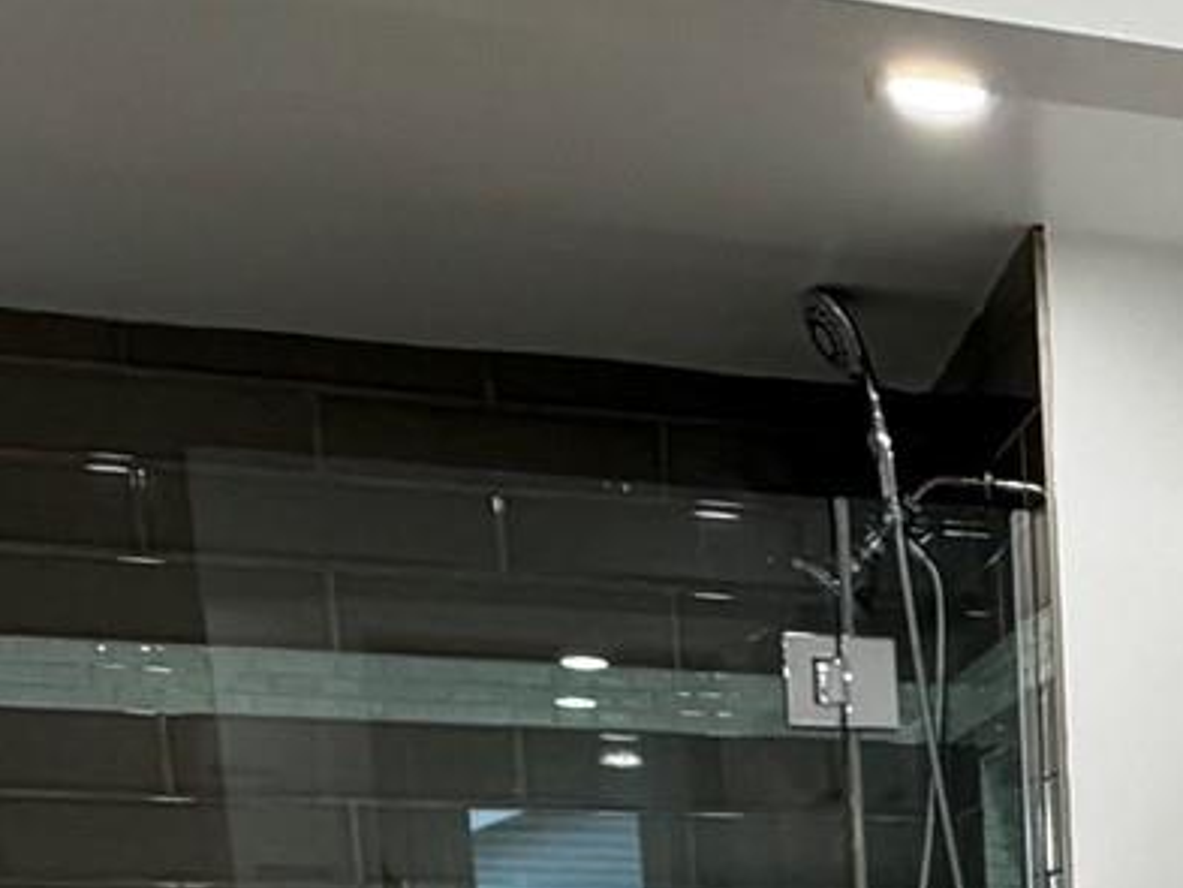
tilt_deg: -13.3
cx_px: 1586
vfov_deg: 17.1
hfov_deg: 23.3
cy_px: 1535
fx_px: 2496
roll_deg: -0.6
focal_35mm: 73
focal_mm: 2.22
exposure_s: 1/120
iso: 200
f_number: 2.2
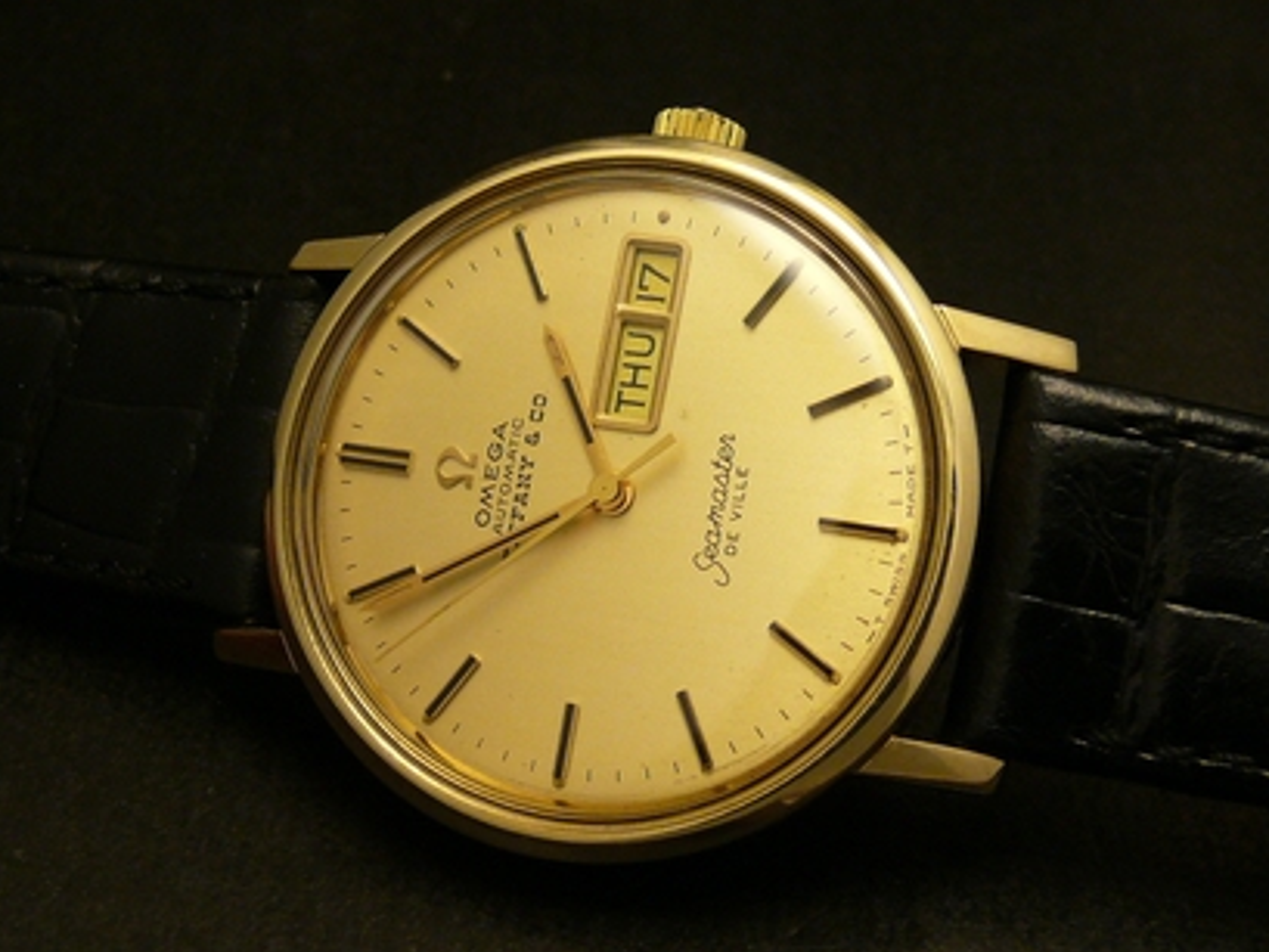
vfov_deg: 37.7
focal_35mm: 38
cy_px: 479
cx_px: 648
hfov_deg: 49.0
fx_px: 1393
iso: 100
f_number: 3.2
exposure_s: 1/60
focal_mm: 7.8
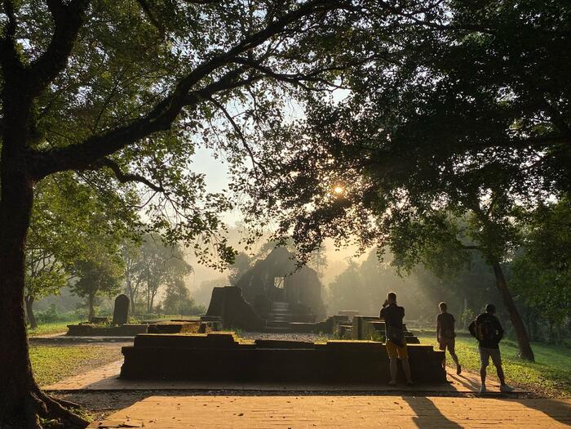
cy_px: 214
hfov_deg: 67.3
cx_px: 286
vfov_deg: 53.1
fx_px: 429
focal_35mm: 26
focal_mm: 4.25
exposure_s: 1/1629
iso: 32
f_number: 1.8
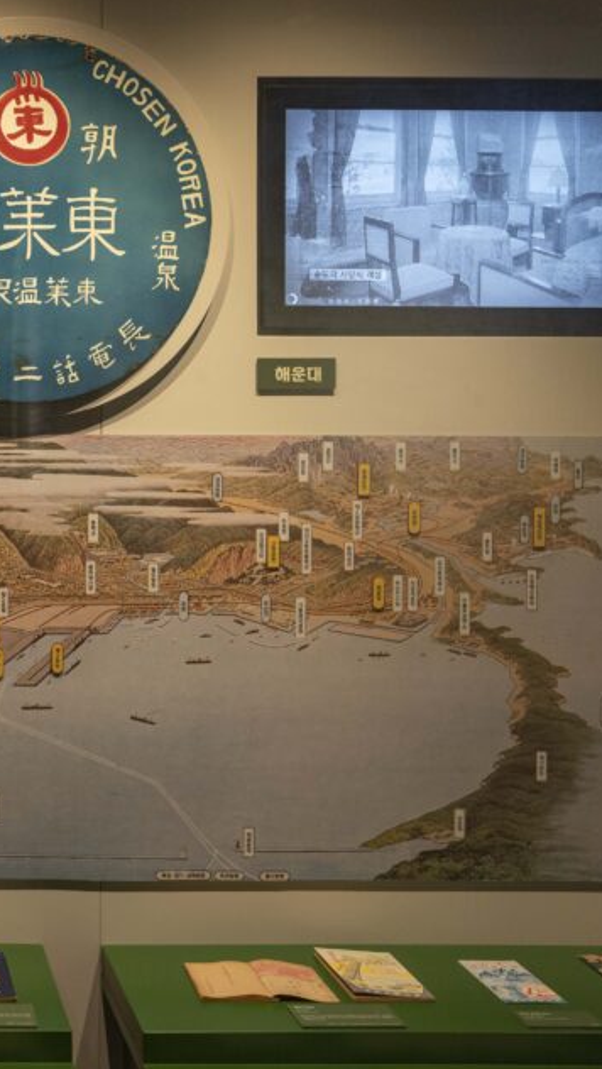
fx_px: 1587
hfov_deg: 19.8
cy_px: 566
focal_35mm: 56
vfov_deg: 37.2
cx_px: -172
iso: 1600
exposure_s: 1/160
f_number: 5
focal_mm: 33
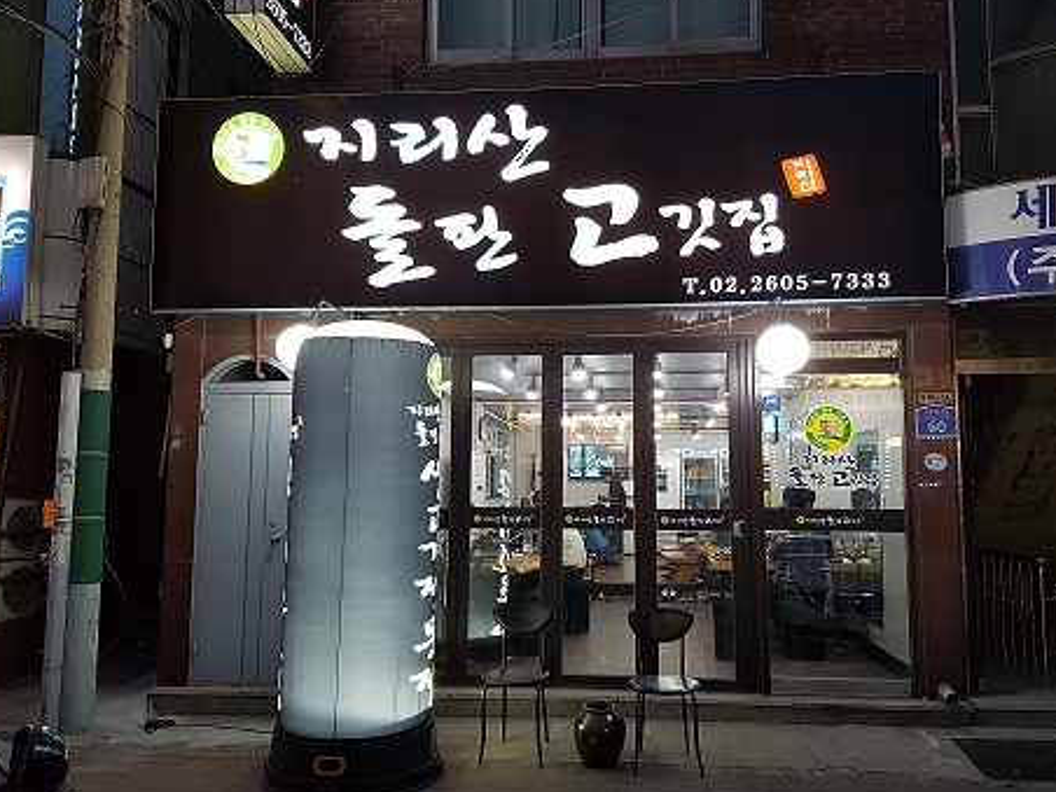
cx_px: 558
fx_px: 885
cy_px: 388
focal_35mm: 29
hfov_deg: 61.6
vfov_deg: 48.2
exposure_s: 1/60
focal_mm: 4.2
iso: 200
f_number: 1.7
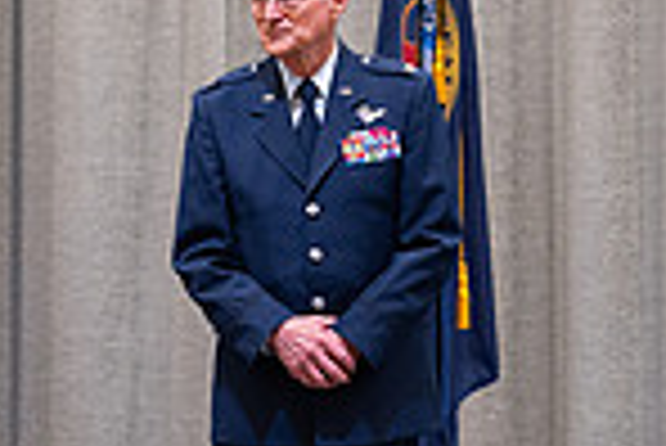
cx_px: 216
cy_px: 126
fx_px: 6148
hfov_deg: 6.2
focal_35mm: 332
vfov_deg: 4.1
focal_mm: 85
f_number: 1.8
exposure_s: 1/200
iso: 1000
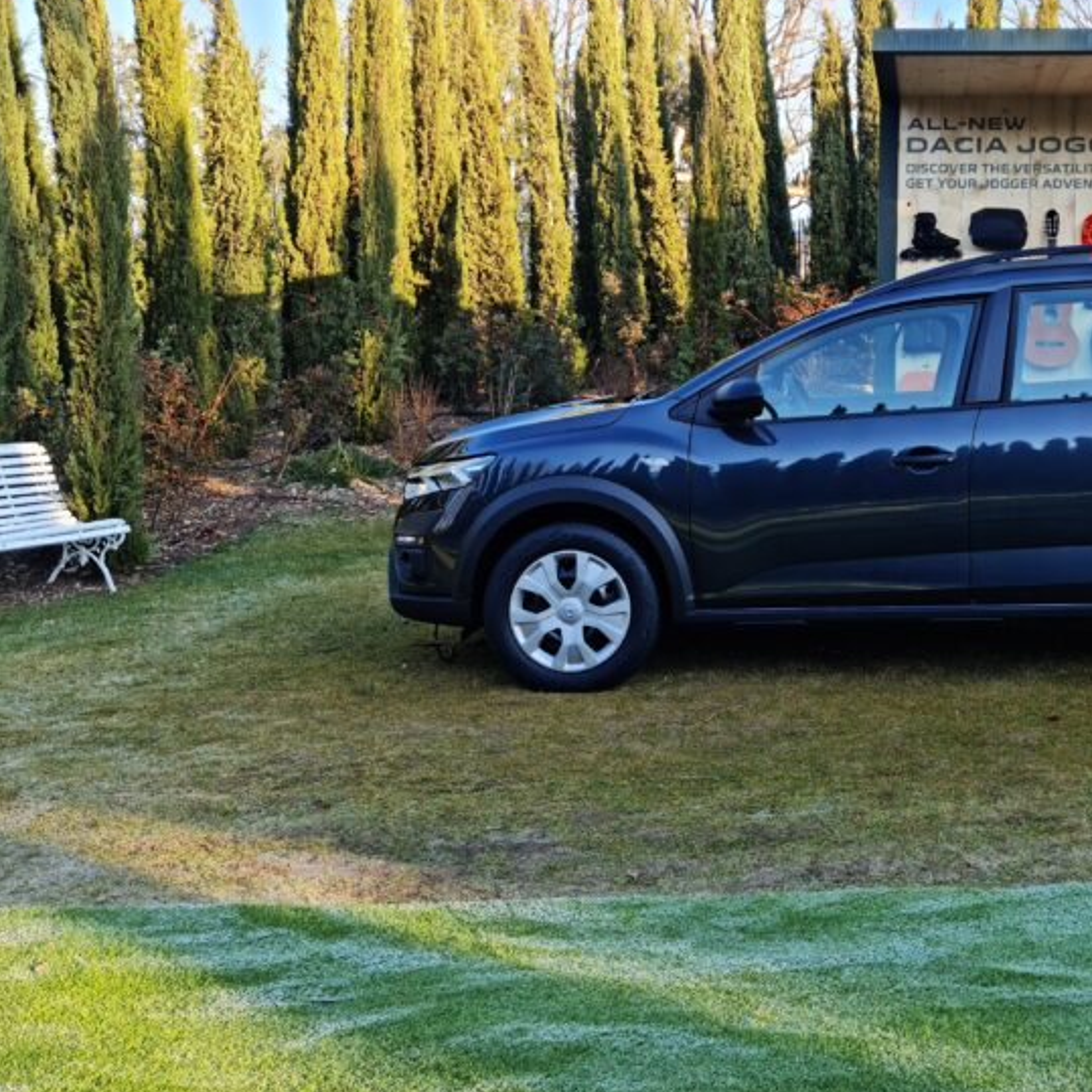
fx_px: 1499
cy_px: 359
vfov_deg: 39.5
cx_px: 841
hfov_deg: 38.8
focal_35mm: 42
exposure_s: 1/101
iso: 50
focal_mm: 7
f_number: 1.8
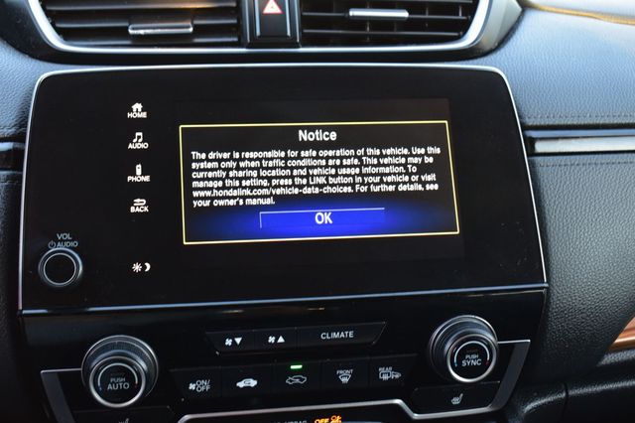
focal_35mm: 48
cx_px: 318
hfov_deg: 41.1
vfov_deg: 28.0
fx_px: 846
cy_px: 212
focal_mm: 32
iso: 450
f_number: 6.3
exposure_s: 1/15
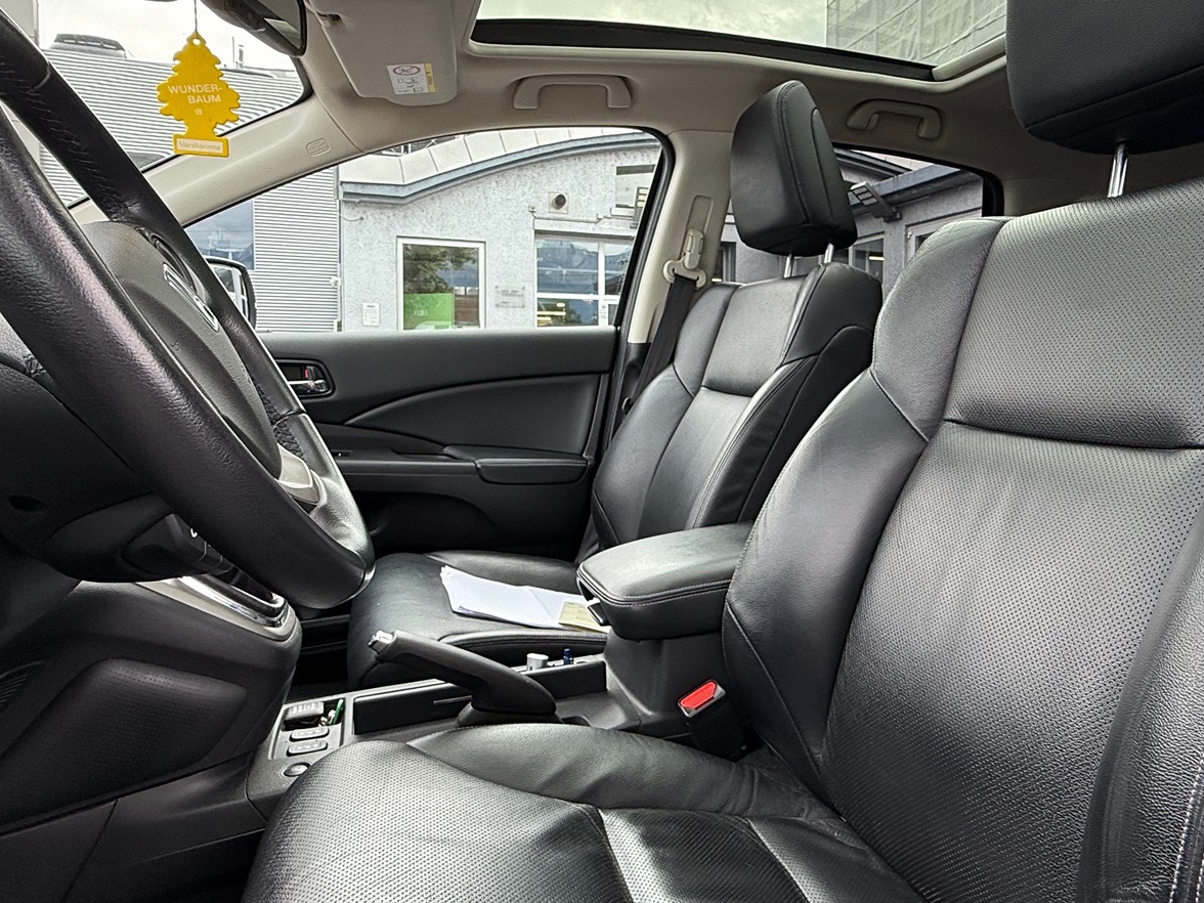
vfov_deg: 56.7
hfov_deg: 71.3
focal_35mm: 24
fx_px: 835
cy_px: 412
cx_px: 683
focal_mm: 2.22
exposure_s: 1/174
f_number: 2.2
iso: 64
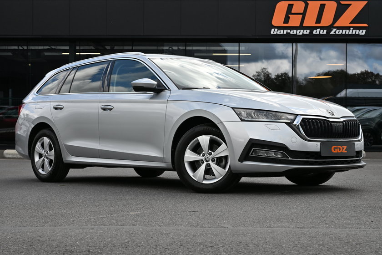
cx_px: 191
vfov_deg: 20.6
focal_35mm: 66
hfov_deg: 30.5
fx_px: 700
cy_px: 128
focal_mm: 66
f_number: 9
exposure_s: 1/1000
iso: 640
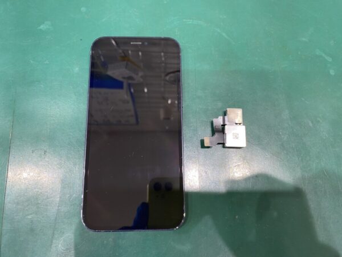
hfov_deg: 67.3
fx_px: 257
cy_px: 128
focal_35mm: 26
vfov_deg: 53.1
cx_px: 171
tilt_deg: -76.8
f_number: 1.8
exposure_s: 1/50
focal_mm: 4.25
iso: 100
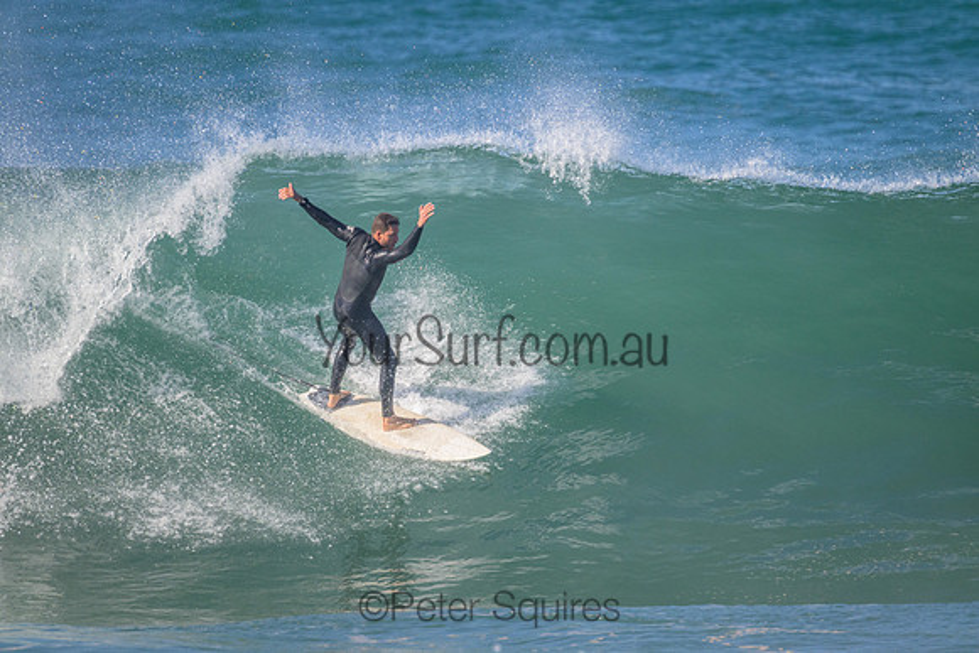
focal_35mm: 800
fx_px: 21760
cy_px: 326
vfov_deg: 1.7
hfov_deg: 2.6
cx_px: 490
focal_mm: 800
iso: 1600
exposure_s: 1/2000
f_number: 11
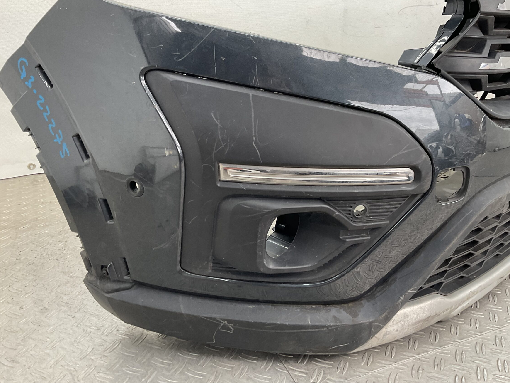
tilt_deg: -21.9
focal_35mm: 33
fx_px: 486
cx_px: 270
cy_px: 183
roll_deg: -1.9
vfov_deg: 42.9
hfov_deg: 55.3
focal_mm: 3
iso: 50
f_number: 1.8
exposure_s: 1/100
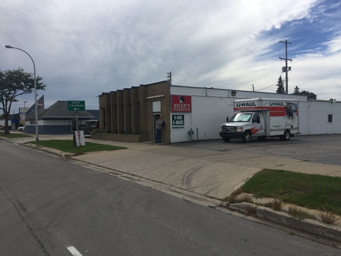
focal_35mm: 29
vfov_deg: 48.2
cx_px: 170
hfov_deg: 61.7
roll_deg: +0.6
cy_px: 128
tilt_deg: -1.2
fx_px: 286
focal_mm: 4.15
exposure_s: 1/3049
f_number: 2.2
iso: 32
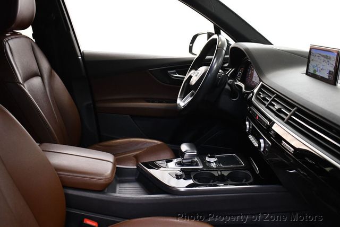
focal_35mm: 36
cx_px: 170
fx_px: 340
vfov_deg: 36.9
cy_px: 114
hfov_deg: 53.1
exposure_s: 1/125
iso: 1800
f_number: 3.5
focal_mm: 18
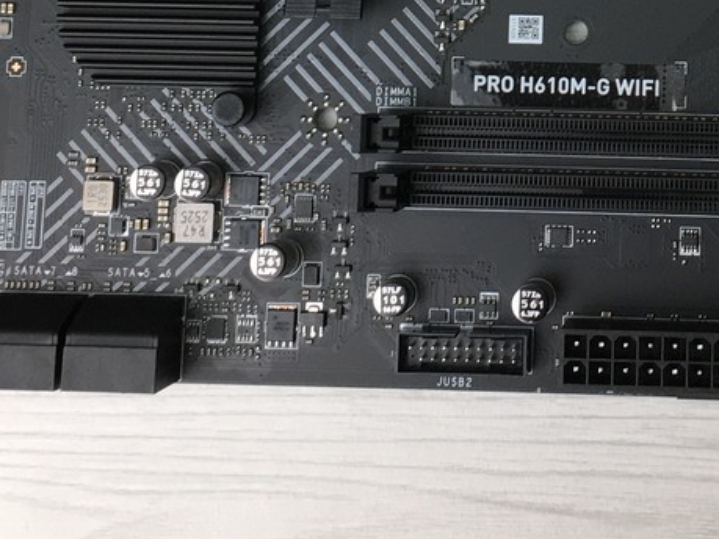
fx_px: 1890
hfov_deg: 21.2
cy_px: -212
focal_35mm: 91
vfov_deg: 15.3
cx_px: 623
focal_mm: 4.15
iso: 40
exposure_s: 1/100
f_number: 2.2
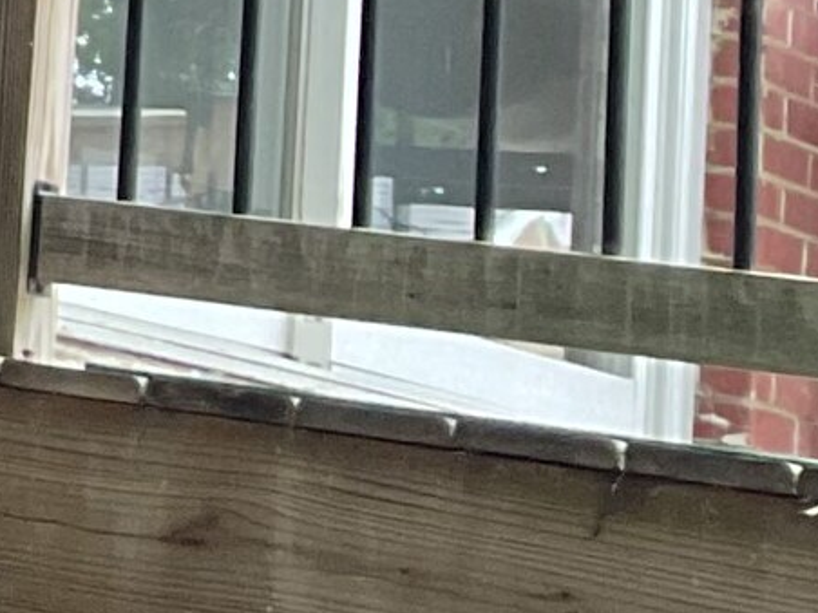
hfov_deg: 8.0
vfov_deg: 7.2
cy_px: -747
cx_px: -1951
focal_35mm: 197
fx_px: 4655
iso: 64
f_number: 1.8
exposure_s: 1/120
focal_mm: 3
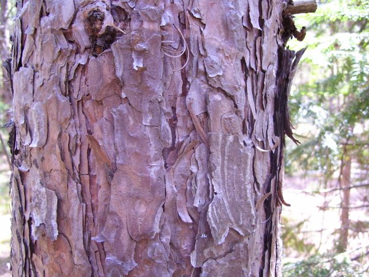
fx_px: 394
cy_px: 138
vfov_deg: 38.7
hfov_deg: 50.1
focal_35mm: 37
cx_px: 184
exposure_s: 1/30
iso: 80
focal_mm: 6
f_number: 2.7
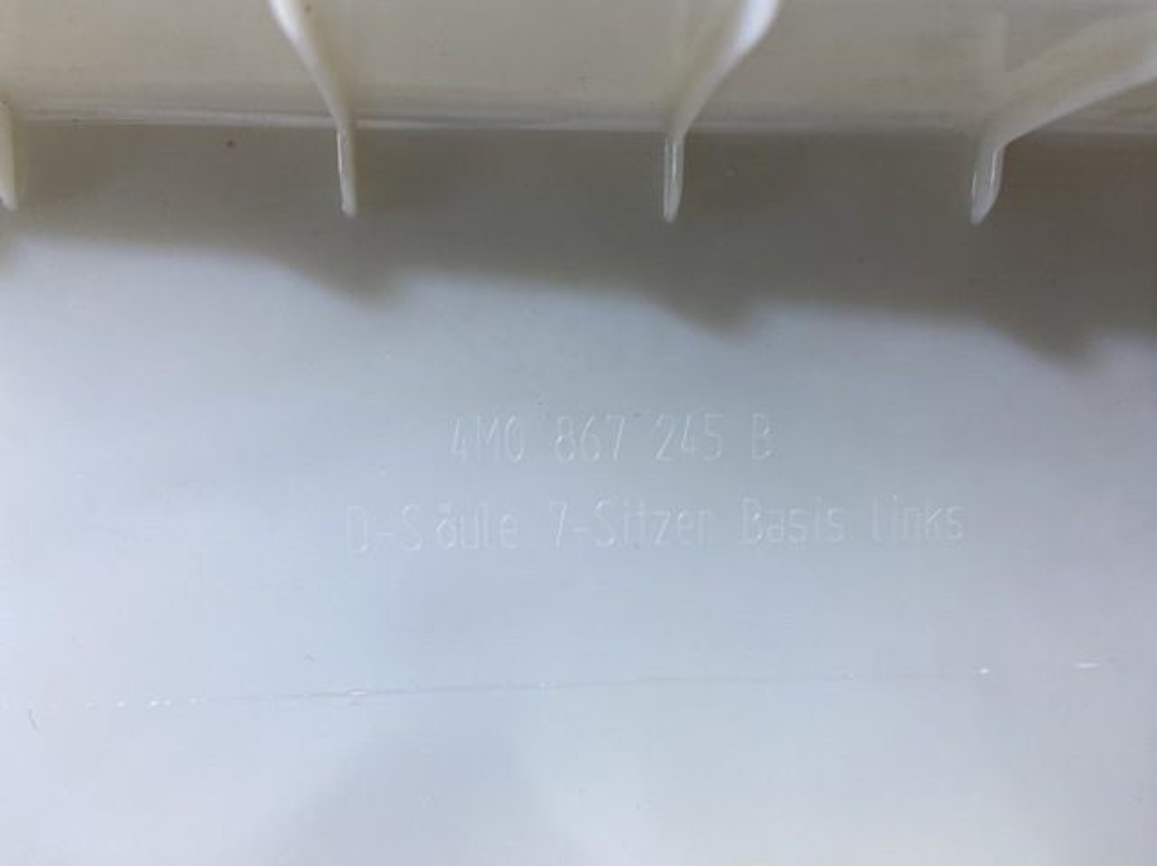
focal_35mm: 25
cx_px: 578
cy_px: 433
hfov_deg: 69.4
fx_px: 835
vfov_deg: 54.8
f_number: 1.8
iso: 64
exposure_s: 1/100
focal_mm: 4.25
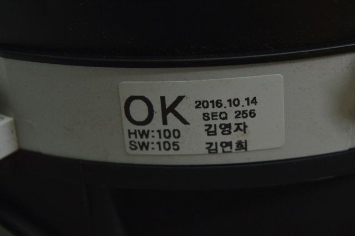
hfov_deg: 24.6
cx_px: 178
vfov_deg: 16.5
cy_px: 118
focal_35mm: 82
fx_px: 813
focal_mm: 55
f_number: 5.6
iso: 400
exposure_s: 1/80
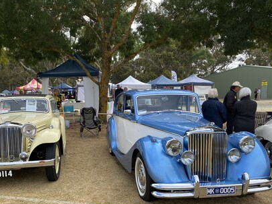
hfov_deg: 51.1
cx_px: 112
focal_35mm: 36
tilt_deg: -9.0
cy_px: 137
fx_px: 283
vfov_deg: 39.2
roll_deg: +1.1
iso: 32
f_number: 1.8
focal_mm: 4.25
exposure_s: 1/927
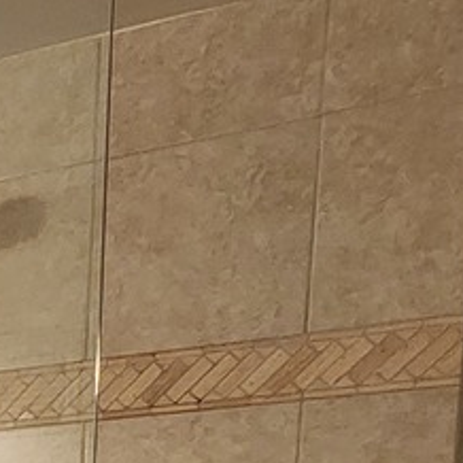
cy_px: 805
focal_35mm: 76
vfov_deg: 18.4
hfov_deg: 16.8
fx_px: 1150
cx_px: -471
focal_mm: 2.2
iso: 320
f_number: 2.2
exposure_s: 1/40
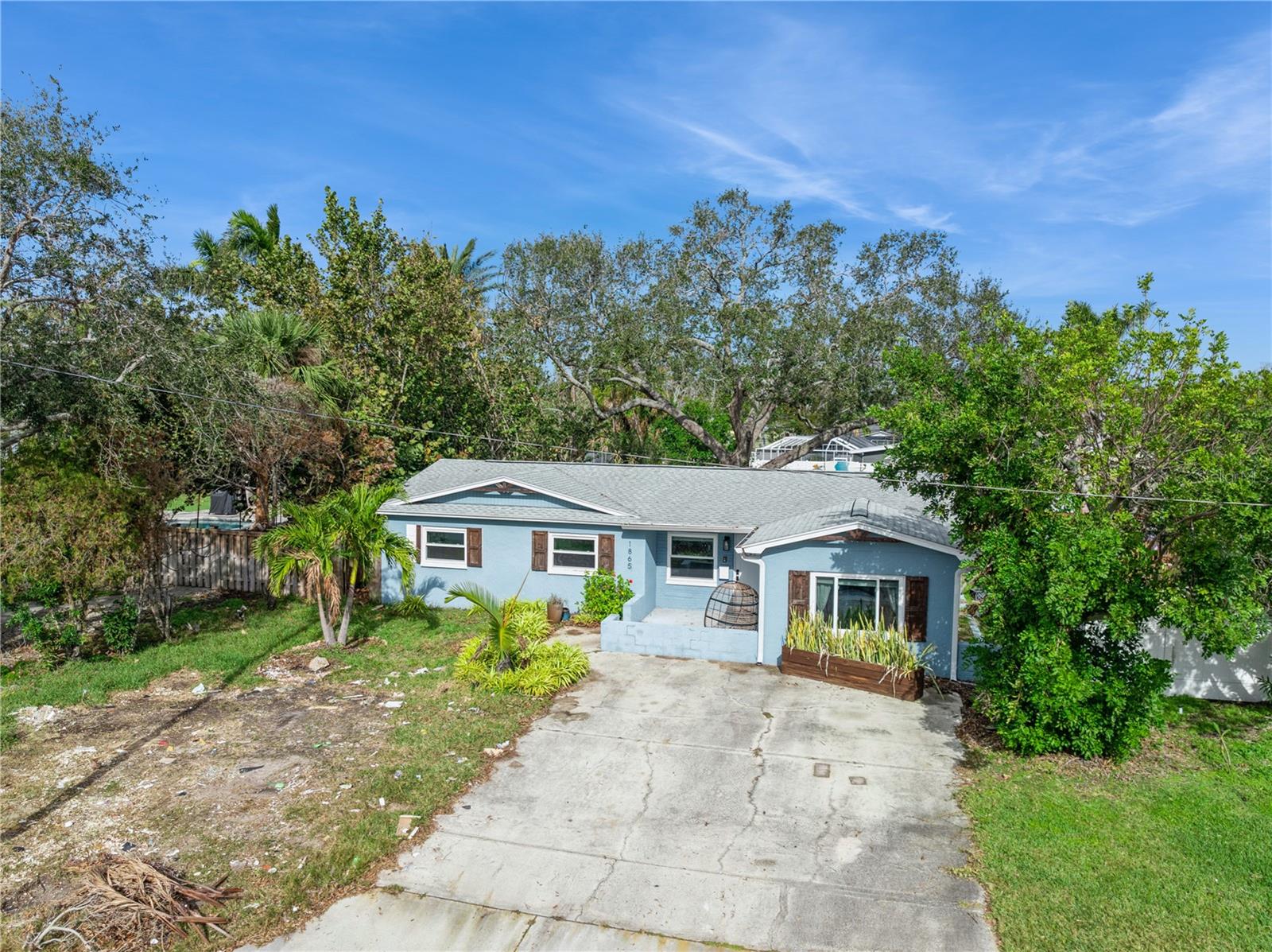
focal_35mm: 24
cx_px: 636
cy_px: 476
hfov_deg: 71.6
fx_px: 881
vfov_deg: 56.7
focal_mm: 12.29
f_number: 2.8
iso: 100
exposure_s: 1/2500
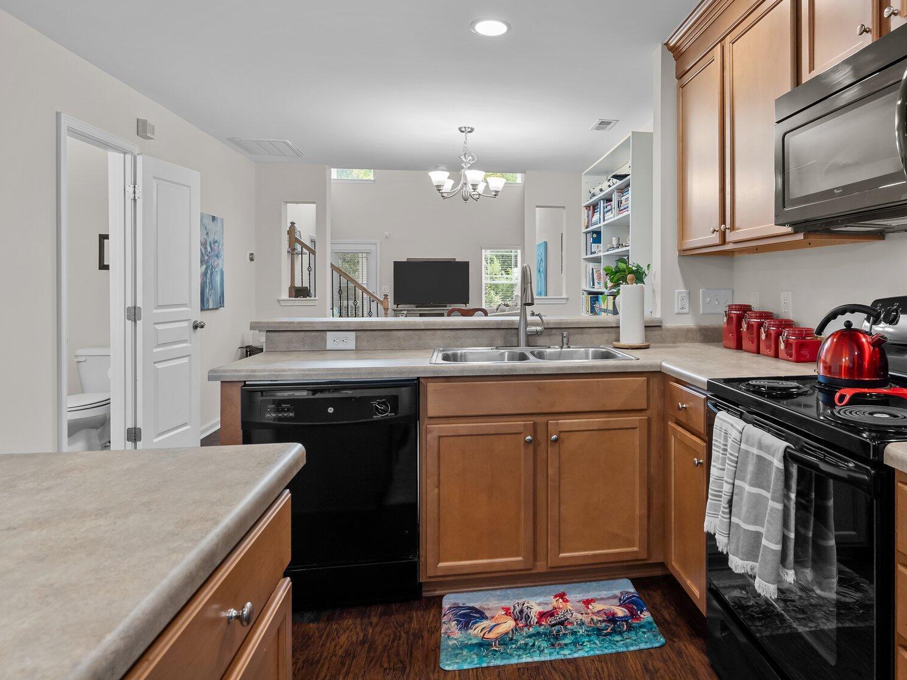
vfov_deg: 63.0
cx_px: 554
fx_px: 550
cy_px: 280
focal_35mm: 21
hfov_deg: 77.9
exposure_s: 1/1.43
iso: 400
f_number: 8
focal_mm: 16
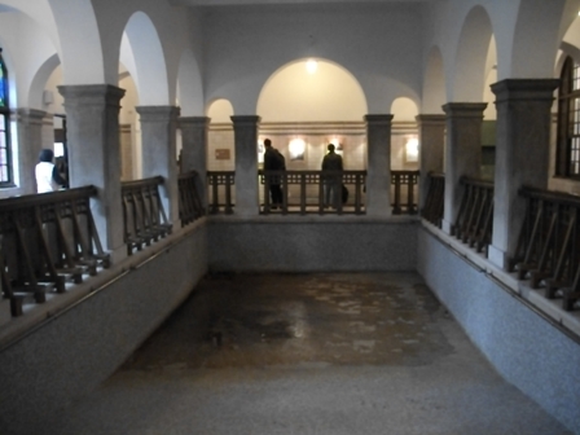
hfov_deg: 56.8
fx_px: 536
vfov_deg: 44.2
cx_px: 290
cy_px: 218
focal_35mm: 32
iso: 1762
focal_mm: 5.7
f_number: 2.9
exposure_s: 1/50
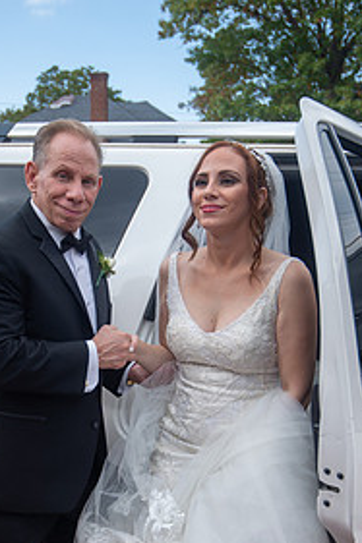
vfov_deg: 40.1
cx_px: 123
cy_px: 404
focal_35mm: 48
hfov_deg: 27.9
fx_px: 725
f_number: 4
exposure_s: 1/1250
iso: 400
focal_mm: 30
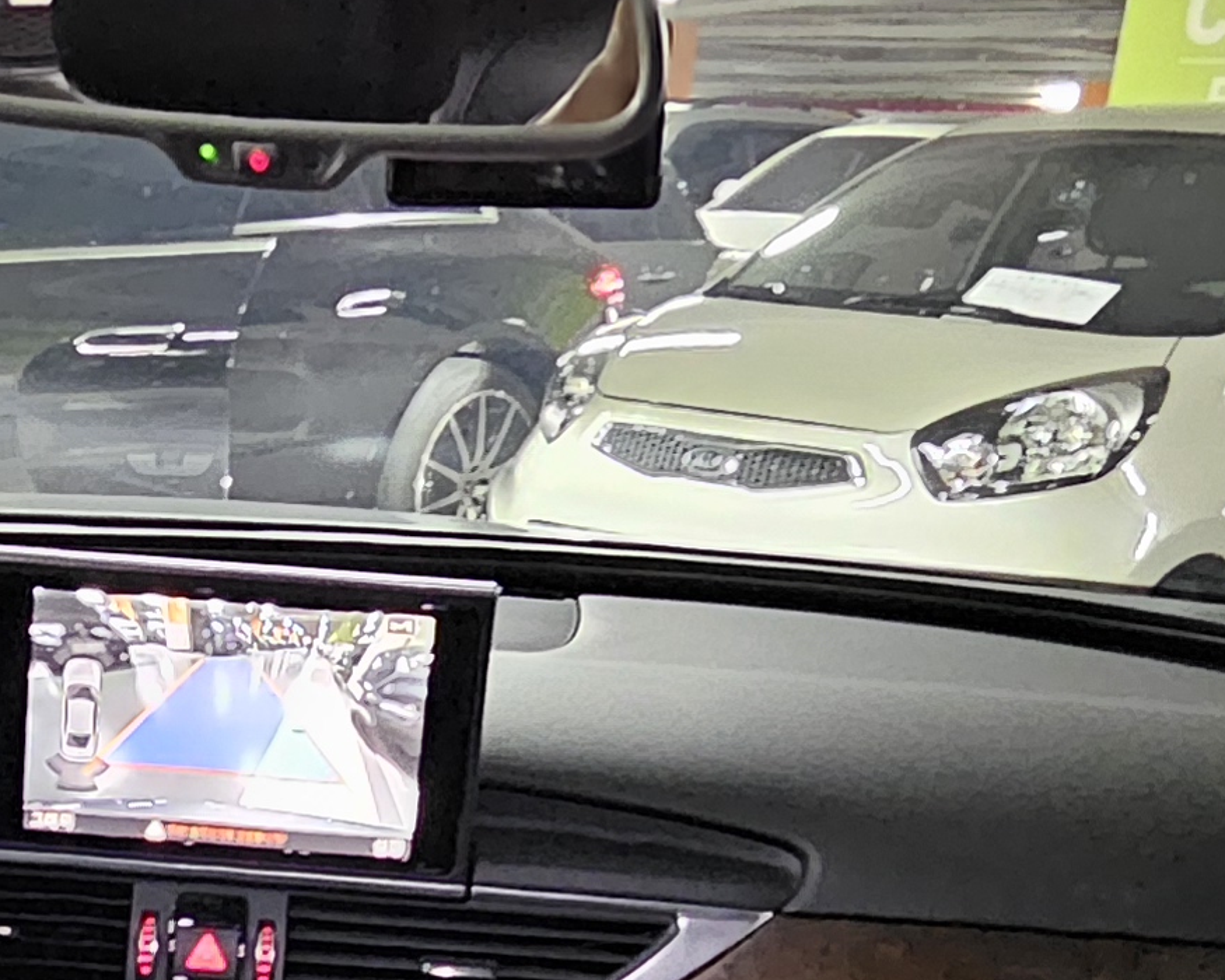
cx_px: 165
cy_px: 1207
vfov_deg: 23.7
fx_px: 2103
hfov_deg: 31.2
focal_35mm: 58
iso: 1600
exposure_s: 1/24.5
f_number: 2.2
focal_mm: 2.2
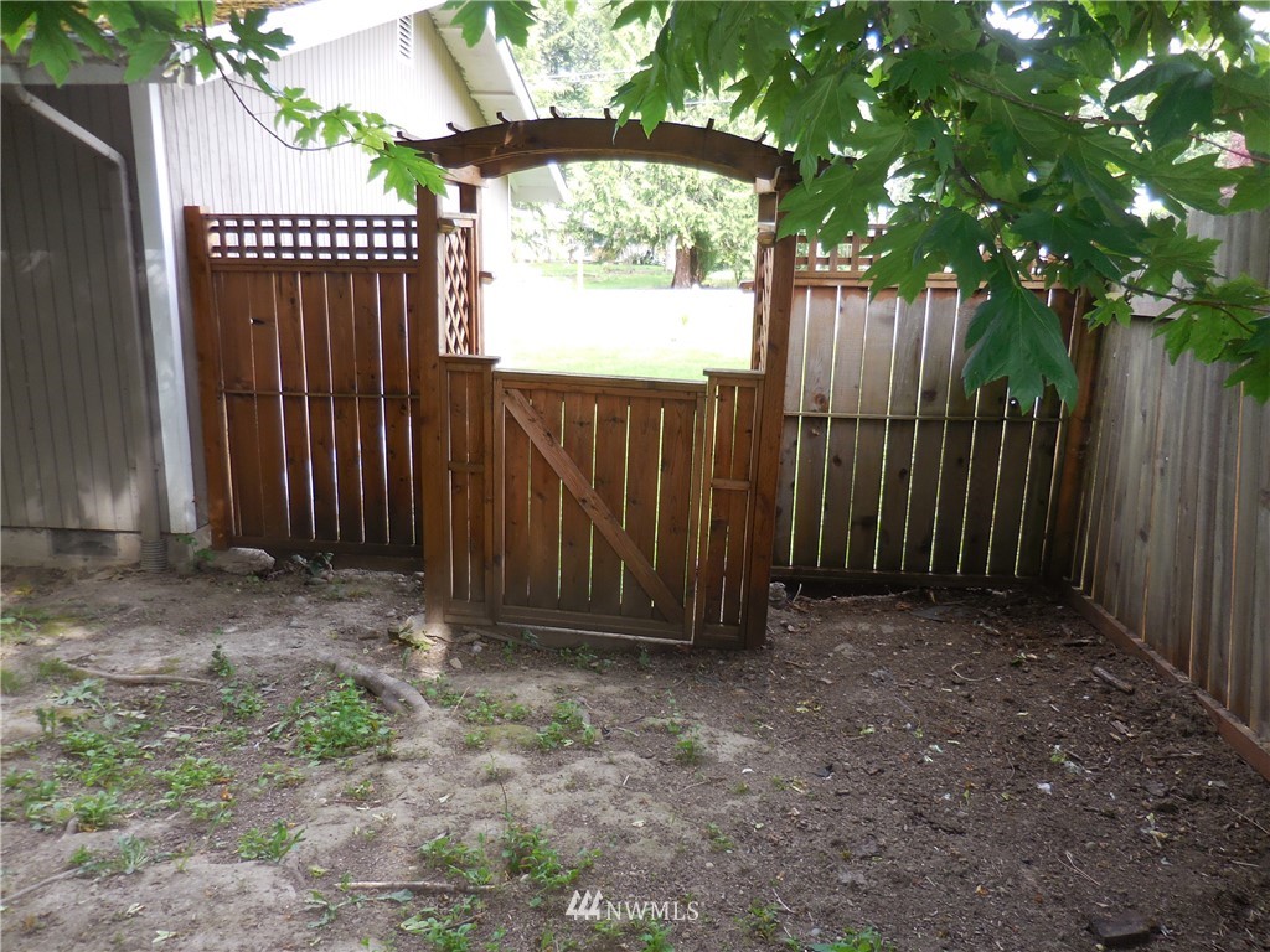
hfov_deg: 69.4
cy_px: 476
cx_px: 635
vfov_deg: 54.9
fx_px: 917
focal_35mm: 25
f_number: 3.3
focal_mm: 4.5
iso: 125
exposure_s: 1/60
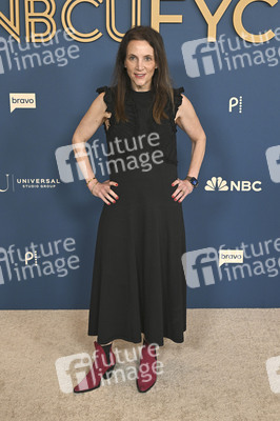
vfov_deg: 40.4
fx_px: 573
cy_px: 210
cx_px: 140
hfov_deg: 27.5
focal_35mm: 49
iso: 2000
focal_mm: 49
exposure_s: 1/320
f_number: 5.6
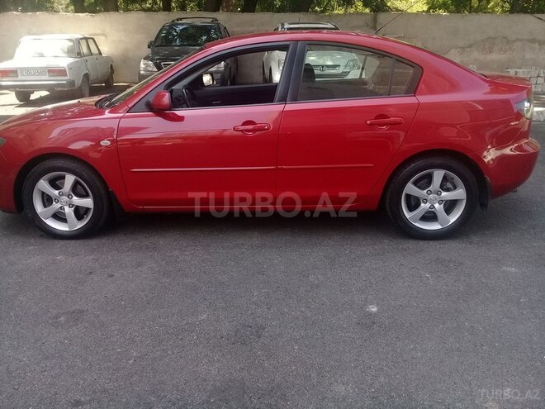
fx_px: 488
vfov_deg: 45.4
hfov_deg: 58.4
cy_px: 204
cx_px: 272
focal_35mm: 31
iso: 64
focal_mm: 3.3
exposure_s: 1/164
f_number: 2.2
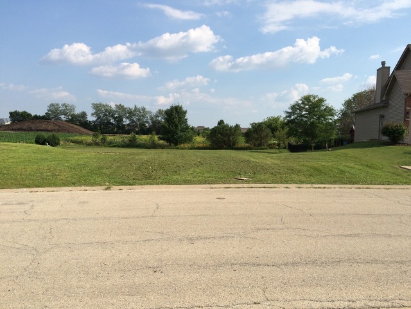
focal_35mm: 29
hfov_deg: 61.7
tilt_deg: -3.3
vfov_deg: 48.2
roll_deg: -1.4
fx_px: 344
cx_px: 206
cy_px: 154
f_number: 2.2
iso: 32
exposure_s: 1/3165
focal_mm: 4.15
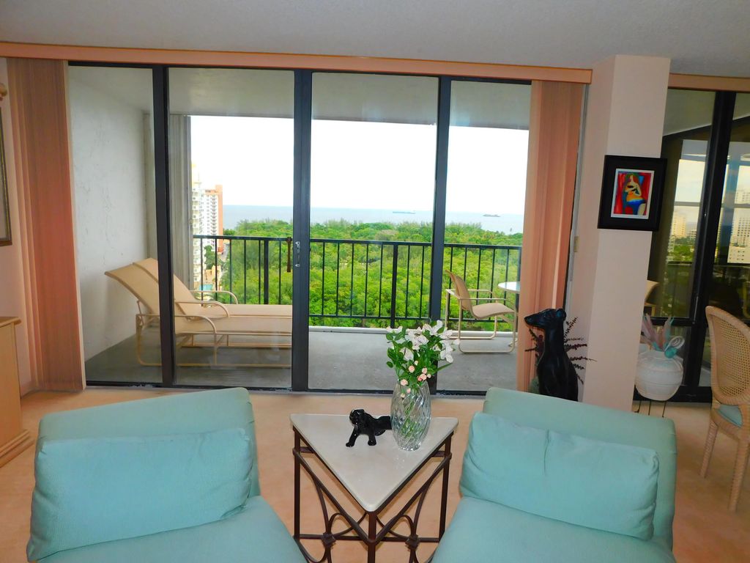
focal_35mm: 23
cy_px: 282
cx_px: 375
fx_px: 498
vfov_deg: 58.9
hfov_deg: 73.9
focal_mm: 4
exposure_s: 1/160
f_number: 3
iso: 125
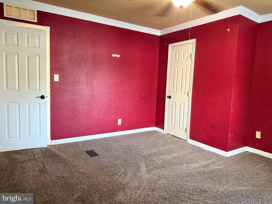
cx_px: 136
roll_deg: -2.0
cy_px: 102
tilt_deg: -6.0
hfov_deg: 71.6
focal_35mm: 24
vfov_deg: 56.8
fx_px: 189
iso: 640
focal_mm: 6.76
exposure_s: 1/60
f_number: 1.78
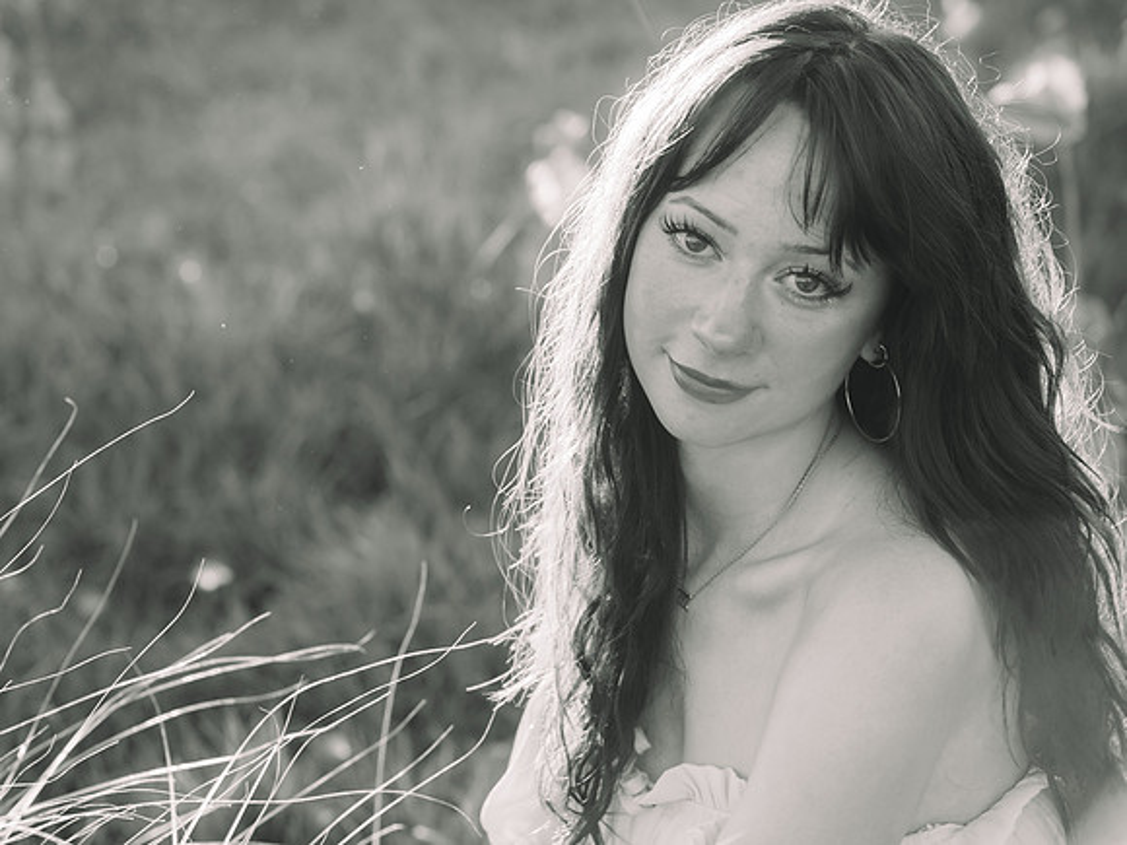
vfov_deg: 16.1
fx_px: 2995
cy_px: 422
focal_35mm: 92
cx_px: 564
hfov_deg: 21.3
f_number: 5
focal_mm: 85
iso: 400
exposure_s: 1/160
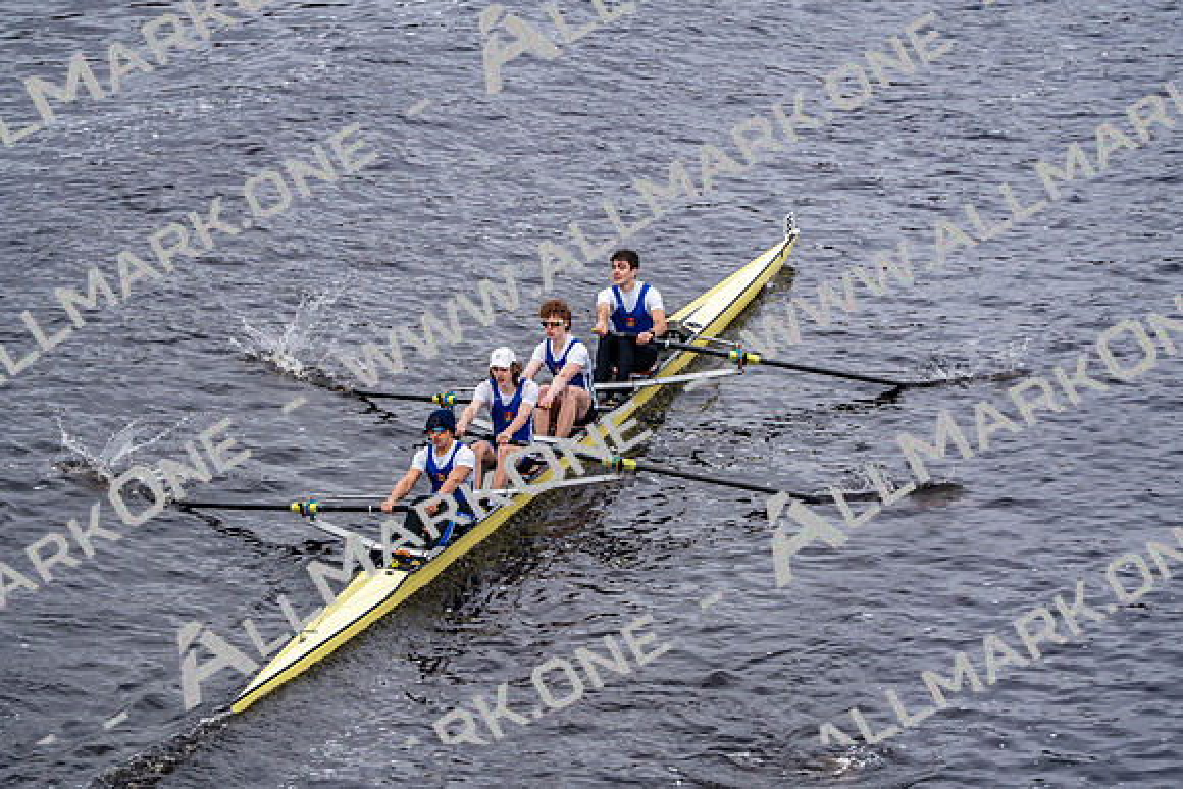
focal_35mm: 200
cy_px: 394
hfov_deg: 10.3
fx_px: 6573
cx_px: 592
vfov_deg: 6.9
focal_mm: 200
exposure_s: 1/2000
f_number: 2.8
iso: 250
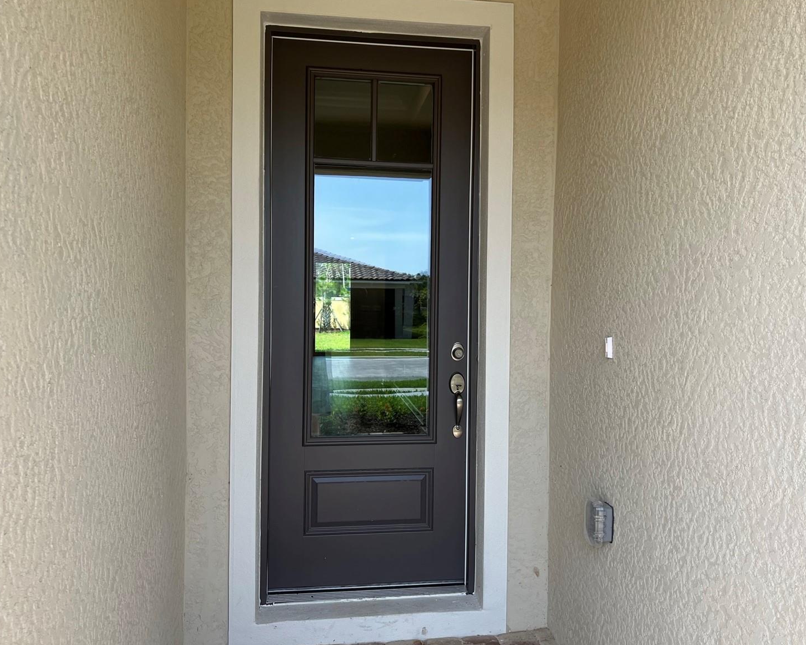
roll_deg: -1.1
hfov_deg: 62.2
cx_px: 421
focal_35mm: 28
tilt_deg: +0.2
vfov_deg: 51.5
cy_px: 314
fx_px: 668
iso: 50
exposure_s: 1/561
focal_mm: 5.7
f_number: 1.5
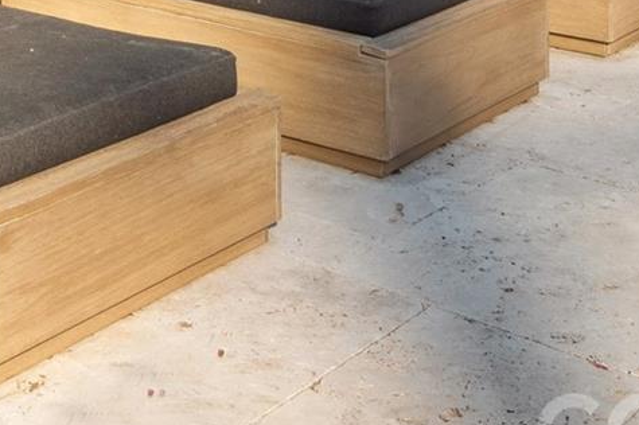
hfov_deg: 23.5
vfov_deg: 14.3
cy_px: -387
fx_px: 1454
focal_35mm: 82
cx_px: -31
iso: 200
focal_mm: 19
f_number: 8
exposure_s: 1/250
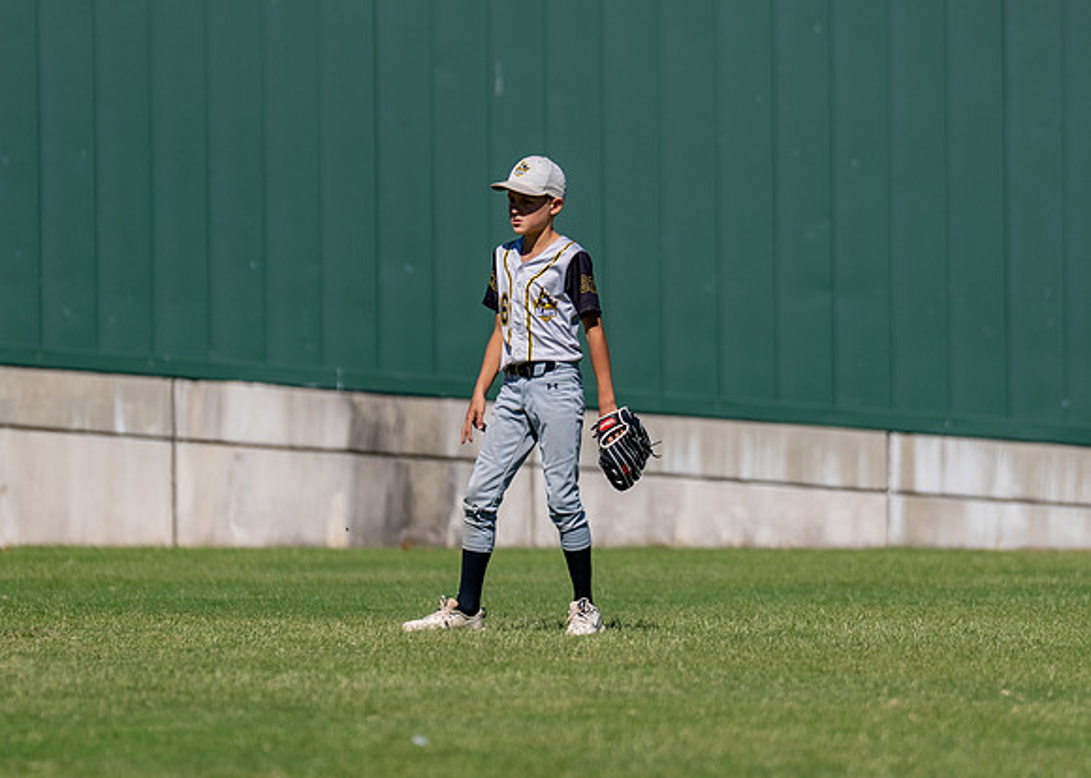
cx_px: 564
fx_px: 14230
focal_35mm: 459
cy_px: 315
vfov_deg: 3.1
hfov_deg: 4.4
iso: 125
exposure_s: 1/4000
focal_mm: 200
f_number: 2.8
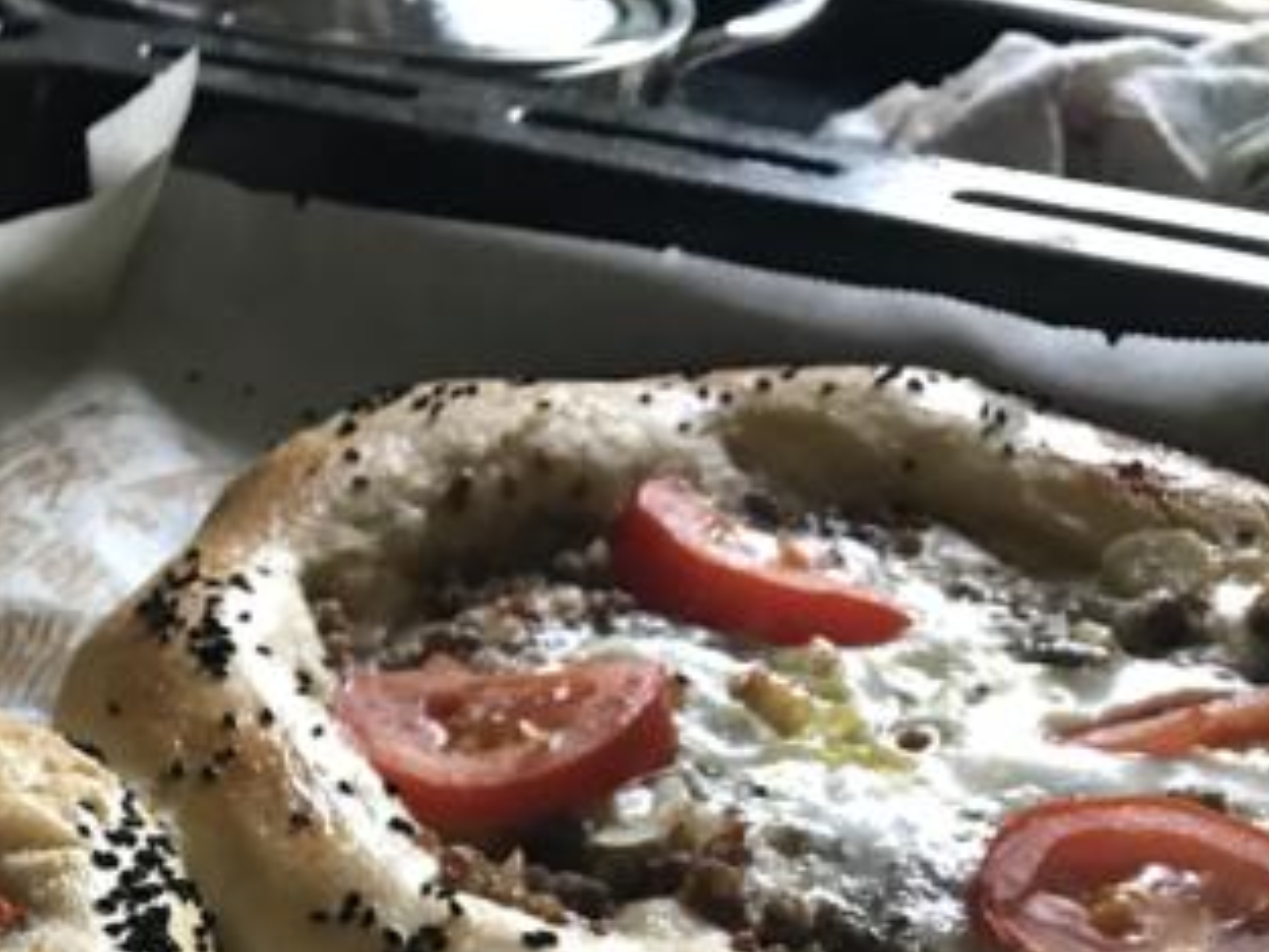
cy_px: 980
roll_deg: -1.4
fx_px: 2273
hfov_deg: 29.5
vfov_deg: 22.6
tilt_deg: -36.0
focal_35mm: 62
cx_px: 65
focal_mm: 3.99
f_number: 1.8
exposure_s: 1/14
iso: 100
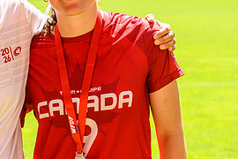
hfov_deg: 14.3
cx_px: 19
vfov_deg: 9.7
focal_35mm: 142
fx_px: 939
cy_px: 64
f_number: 5.6
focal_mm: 66
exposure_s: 1/400
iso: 100
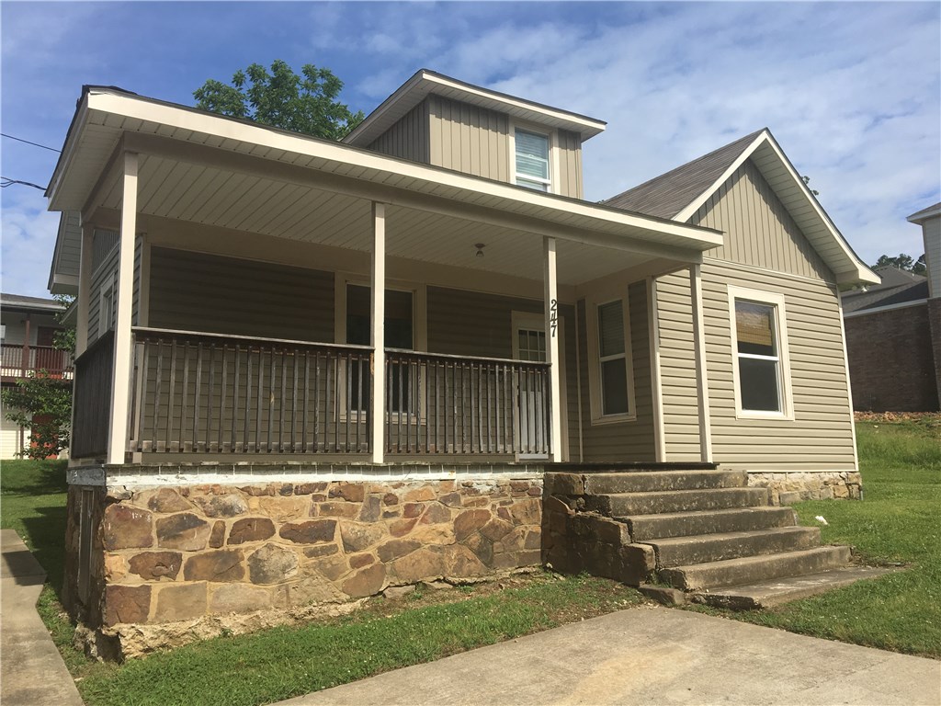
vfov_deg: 48.2
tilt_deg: +10.5
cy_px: 353
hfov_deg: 61.7
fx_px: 788
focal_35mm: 29
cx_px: 470
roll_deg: -0.2
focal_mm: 4.15
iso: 25
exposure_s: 1/1876
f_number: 2.2
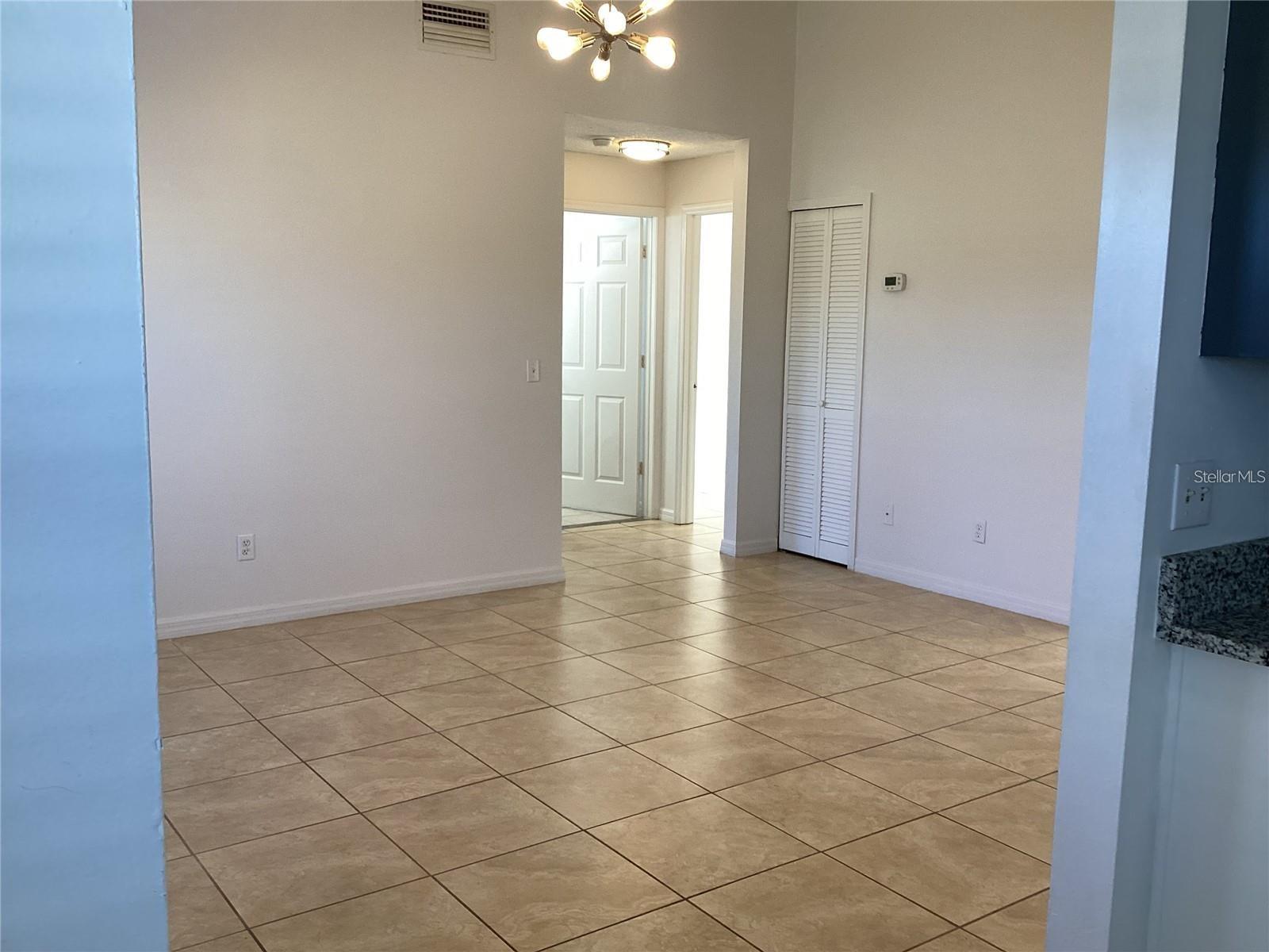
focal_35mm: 31
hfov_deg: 58.4
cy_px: 476
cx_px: 634
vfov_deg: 45.4
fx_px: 1136
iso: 100
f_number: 2.4
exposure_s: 1/120
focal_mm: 3.3
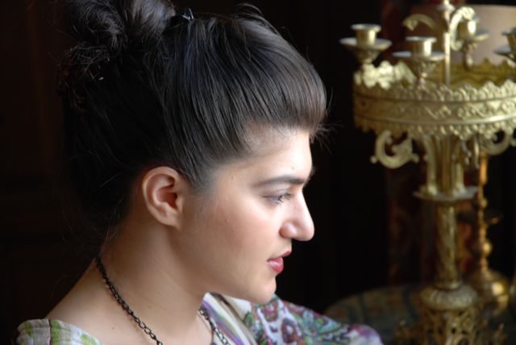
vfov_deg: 13.1
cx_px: 258
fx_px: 1506
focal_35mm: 105
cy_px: 172
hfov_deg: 19.4
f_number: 4.5
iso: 200
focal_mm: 70
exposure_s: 1/25
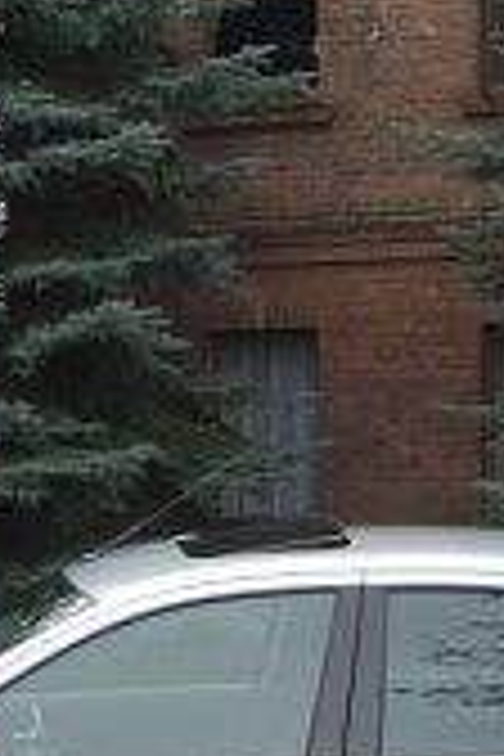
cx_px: 225
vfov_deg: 20.9
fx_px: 2037
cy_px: 558
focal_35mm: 97
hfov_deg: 14.1
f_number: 2.6
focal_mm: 5.8
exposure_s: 1/125
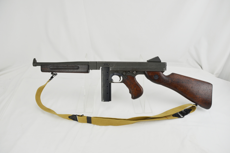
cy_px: 78
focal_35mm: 28
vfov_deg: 46.4
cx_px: 119
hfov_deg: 65.5
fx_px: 179
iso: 250
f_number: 5.6
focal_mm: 18
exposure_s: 1/125
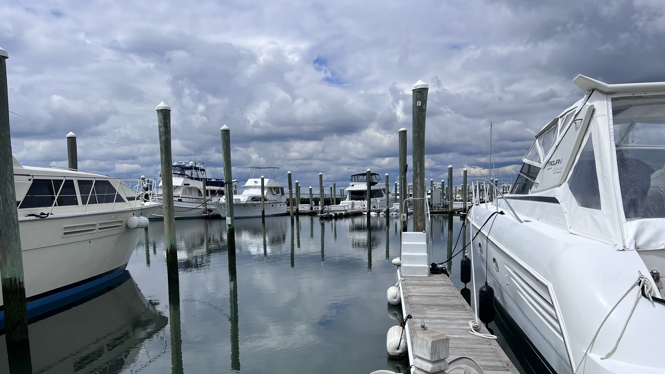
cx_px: 335
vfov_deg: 39.7
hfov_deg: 66.1
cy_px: 247
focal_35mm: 29
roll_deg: +2.7
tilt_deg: -4.9
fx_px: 511
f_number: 1.5
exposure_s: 1/10309
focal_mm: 5.7
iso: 50
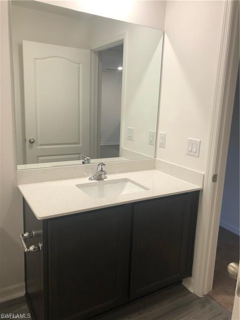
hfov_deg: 49.7
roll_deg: -1.6
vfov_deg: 63.4
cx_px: 120
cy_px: 160
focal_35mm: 28
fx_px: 259
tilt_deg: -12.0
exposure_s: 1/30
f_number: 1.8
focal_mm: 4
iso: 40
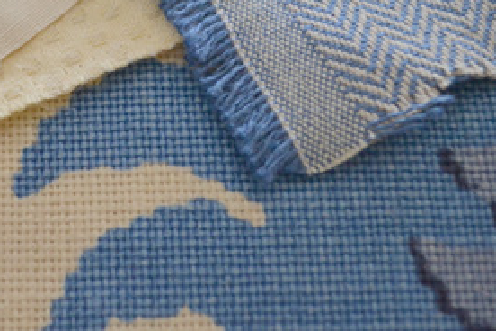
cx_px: -18
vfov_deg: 13.8
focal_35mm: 98
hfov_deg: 20.1
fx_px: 1350
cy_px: 23
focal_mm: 30
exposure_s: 1/60
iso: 720
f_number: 4.5
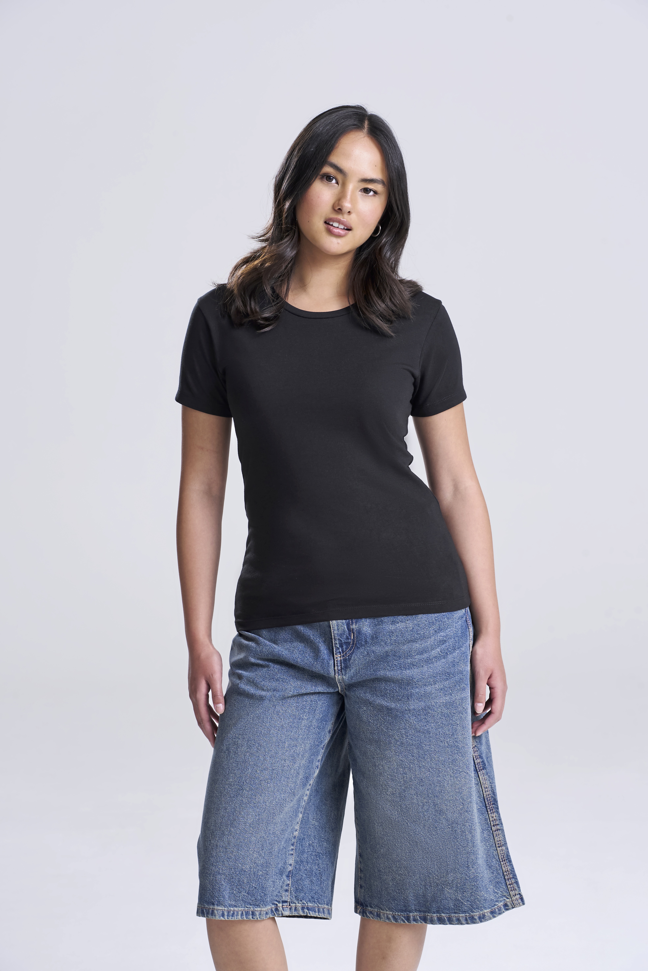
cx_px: 324
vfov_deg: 17.1
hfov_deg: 11.4
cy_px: 486
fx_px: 3237
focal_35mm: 120
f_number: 10
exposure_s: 1/160
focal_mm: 120
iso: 400
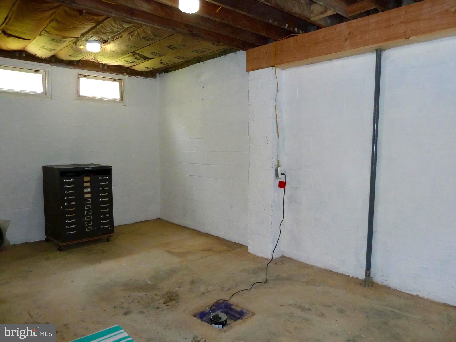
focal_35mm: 25
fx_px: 329
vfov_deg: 54.9
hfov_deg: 69.4
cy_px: 171
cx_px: 228
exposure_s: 1/30
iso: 200
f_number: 3.3
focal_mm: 4.1
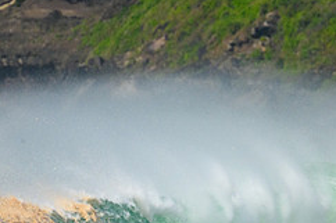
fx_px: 17898
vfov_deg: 0.7
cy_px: 253
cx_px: 157
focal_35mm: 1919
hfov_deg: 1.1
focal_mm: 800
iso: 800
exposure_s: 1/2500
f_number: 11
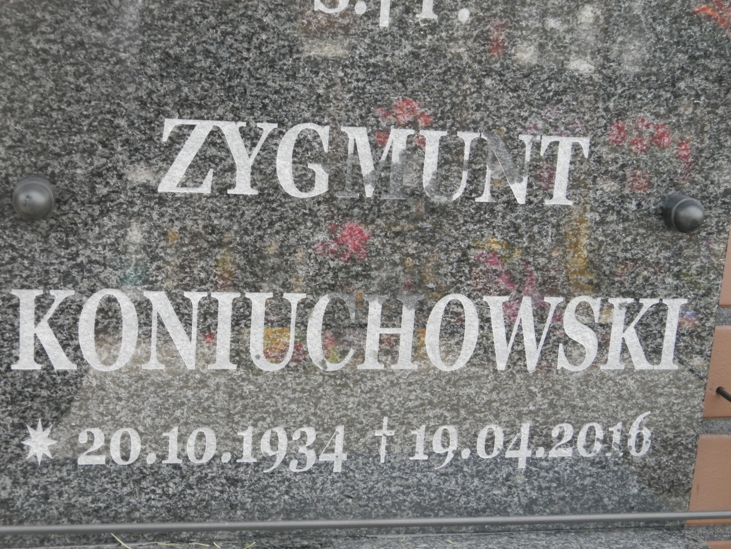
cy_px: 274
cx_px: 366
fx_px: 1161
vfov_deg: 26.6
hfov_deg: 34.9
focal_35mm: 55
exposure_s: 1/60
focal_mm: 9.9
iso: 200
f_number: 3.8
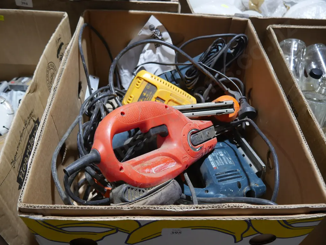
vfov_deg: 46.8
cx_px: 163
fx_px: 283
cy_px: 122
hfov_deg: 59.9
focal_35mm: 30
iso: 400
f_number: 3.6
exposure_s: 1/60
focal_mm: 15
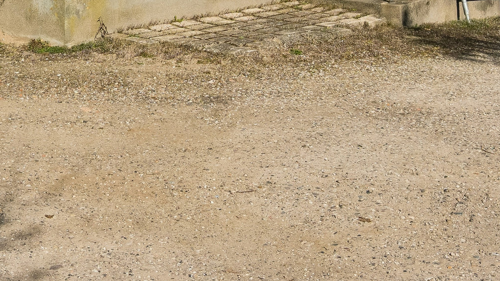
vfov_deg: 14.0
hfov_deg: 25.9
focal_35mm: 81
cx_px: 110
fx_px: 1068
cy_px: -155
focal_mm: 17
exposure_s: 1/1600
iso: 400
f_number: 8
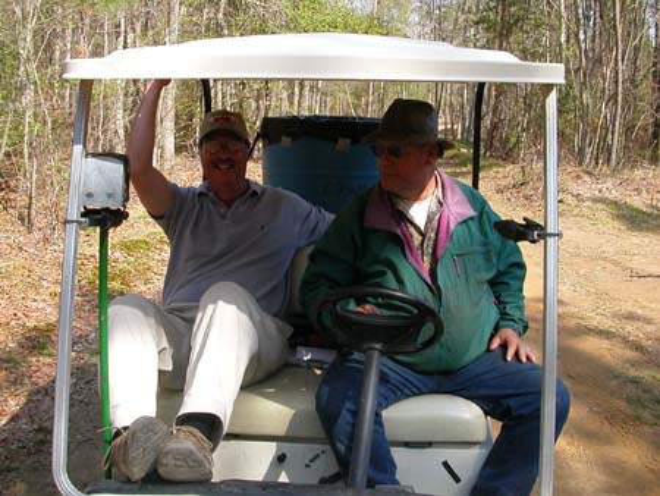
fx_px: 706
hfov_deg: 50.1
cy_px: 248
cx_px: 330
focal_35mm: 37
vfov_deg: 38.7
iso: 100
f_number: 4.5
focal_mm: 5.6
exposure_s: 1/229
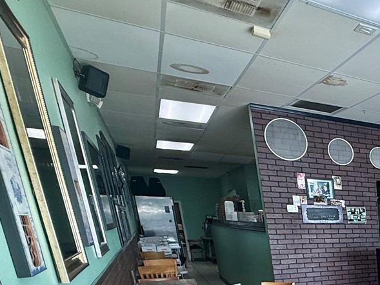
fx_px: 417
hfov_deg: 33.1
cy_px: 329
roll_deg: +0.9
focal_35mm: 38
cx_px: 515
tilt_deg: -15.0
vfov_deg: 32.2
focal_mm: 2.22
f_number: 2.2
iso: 80
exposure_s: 1/120
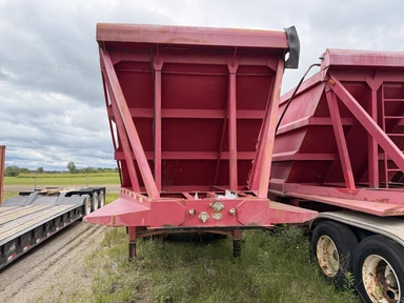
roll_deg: +0.3
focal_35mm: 25
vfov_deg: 54.9
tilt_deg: +5.2
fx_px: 292
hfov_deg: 69.4
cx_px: 199
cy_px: 153
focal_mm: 6.76
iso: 80
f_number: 1.78
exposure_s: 1/1493
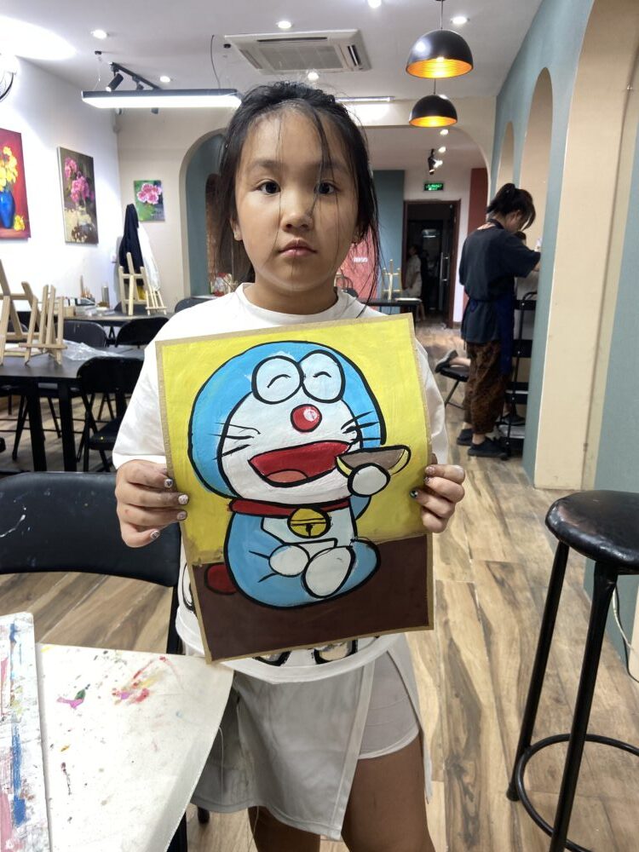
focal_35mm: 26
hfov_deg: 53.1
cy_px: 426
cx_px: 320
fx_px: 640
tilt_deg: -13.2
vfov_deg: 67.3
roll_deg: +0.6
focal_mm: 4.25
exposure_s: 1/100
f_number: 1.8
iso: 125
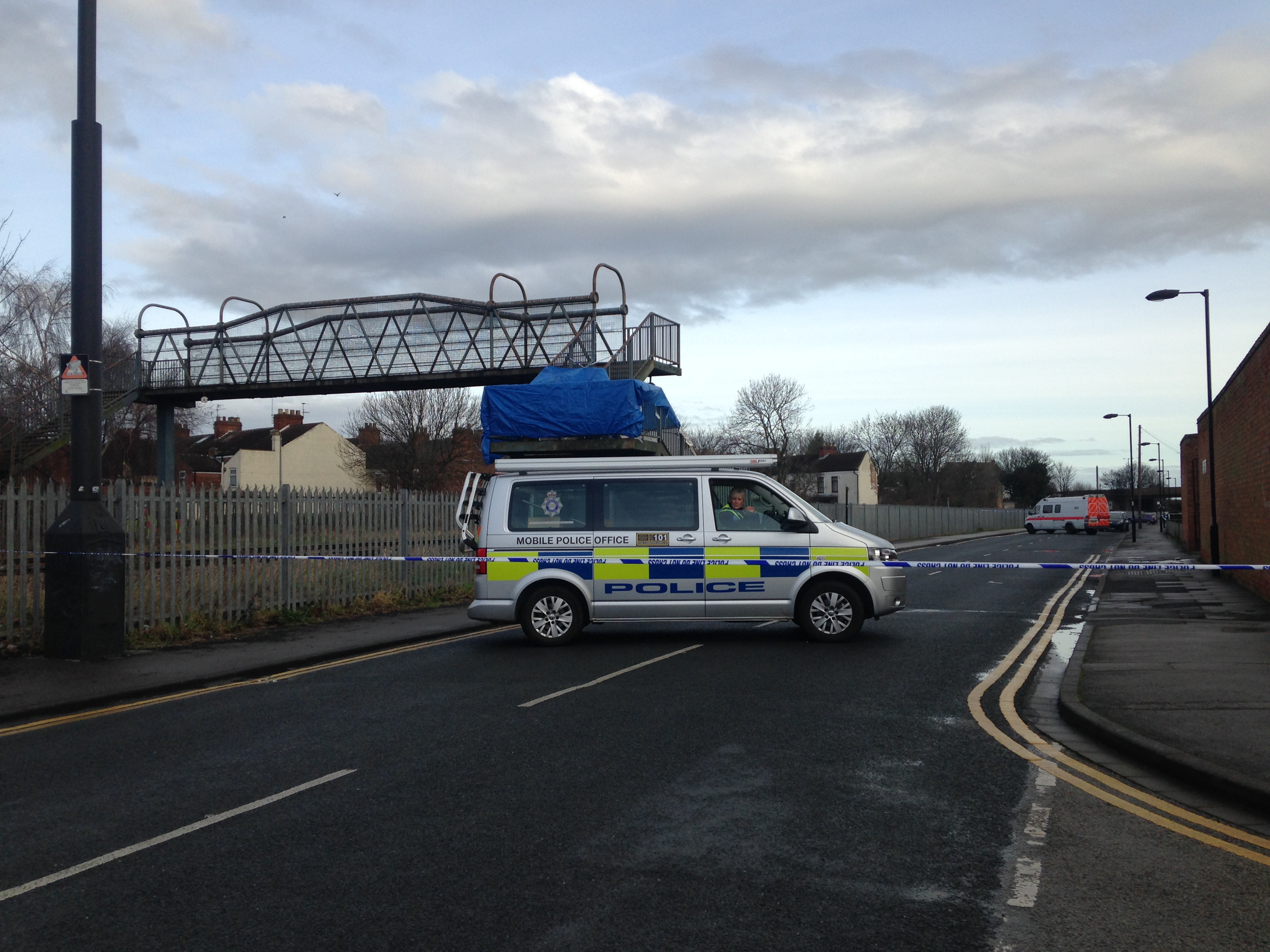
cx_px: 635
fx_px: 1211
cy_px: 476
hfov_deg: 55.4
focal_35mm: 33
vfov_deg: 42.9
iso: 50
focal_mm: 4.12
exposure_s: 1/809
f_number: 2.4
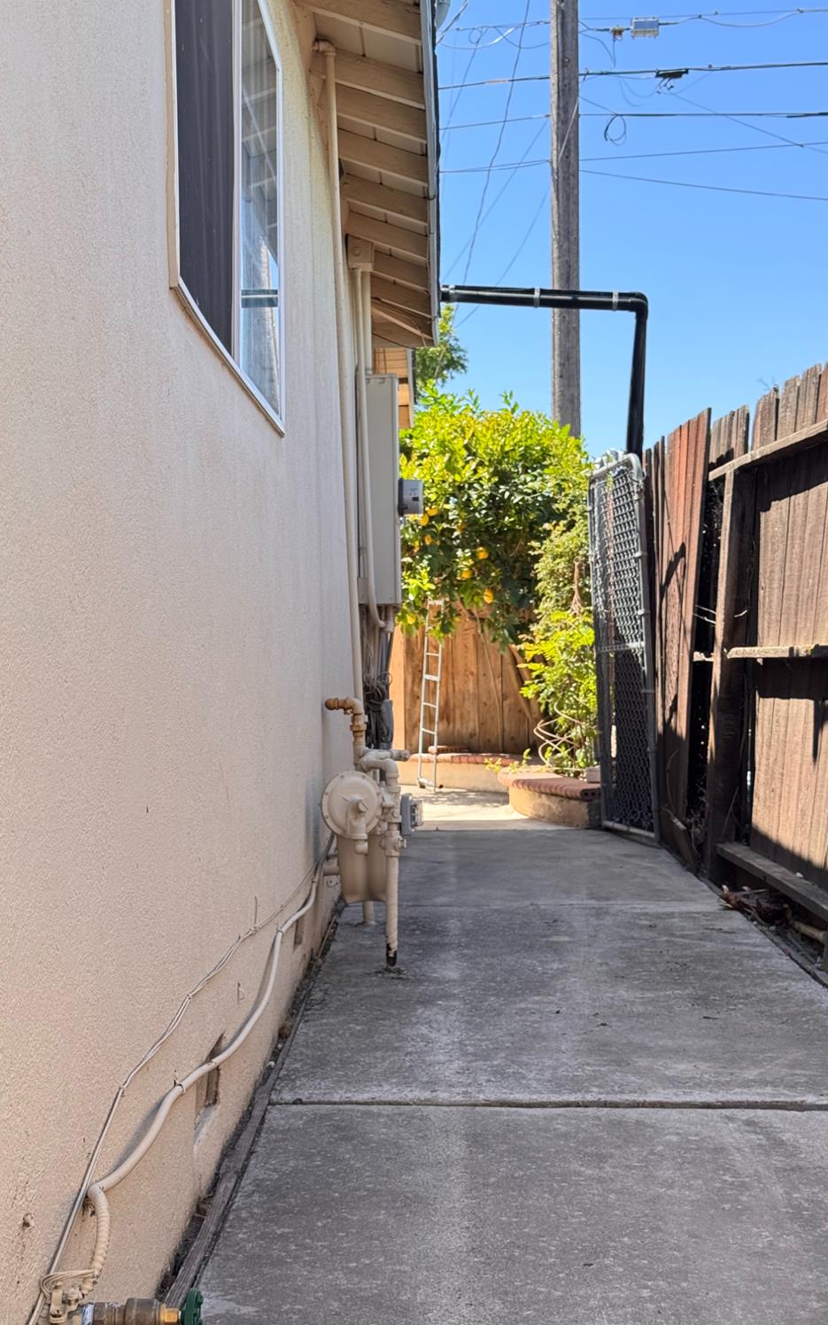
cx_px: 342
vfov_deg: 39.6
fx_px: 1841
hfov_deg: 25.3
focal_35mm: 51
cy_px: 662
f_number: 1.78
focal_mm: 6.76
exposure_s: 1/731
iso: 64
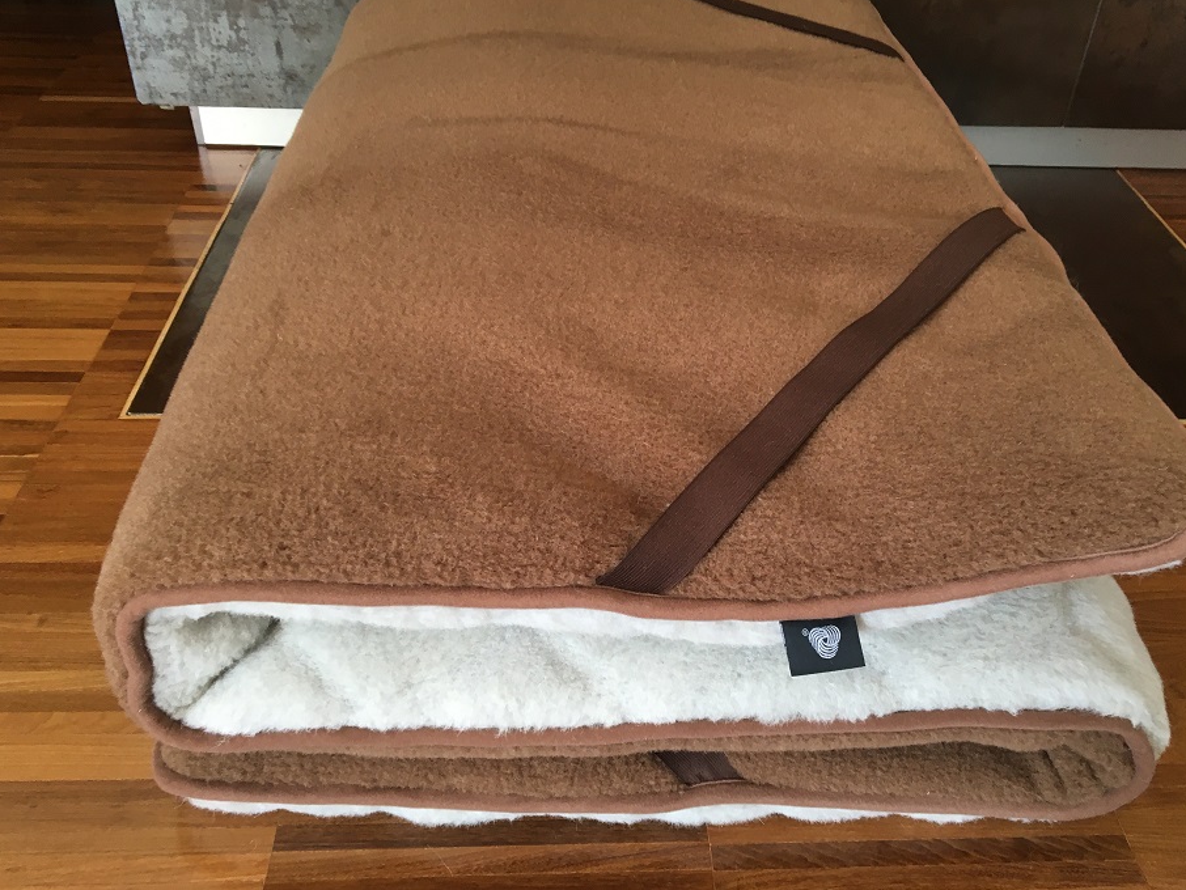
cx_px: 634
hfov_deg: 56.8
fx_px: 1097
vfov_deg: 44.2
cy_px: 420
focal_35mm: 32
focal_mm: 4.15
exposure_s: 1/33
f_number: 2.2
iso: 80
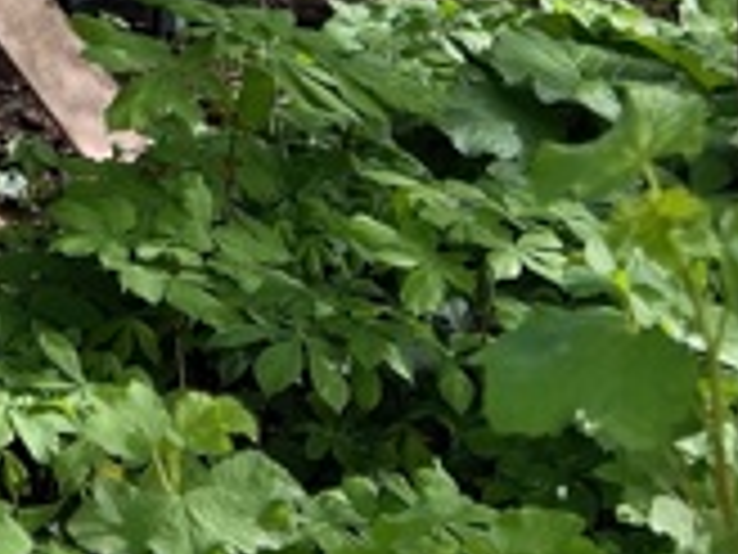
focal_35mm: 127
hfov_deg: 14.4
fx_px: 2708
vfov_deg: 10.8
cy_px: -477
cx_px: -392
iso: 50
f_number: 1.5
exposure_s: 1/650
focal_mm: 5.7
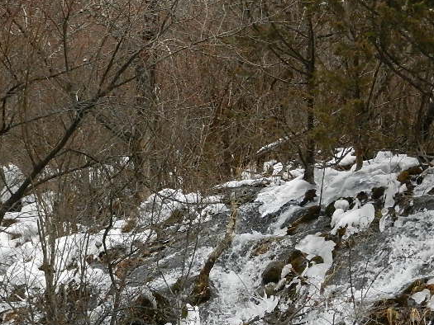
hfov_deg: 16.8
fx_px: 1467
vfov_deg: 12.6
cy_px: 281
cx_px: 222
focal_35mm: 117
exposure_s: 1/320
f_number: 4.5
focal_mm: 10.9
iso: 360
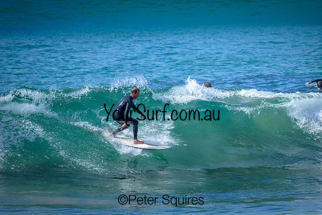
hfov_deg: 2.6
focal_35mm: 800
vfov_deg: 1.7
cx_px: 161
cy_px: 108
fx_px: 7157
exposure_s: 1/2000
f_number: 6.3
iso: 400
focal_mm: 800
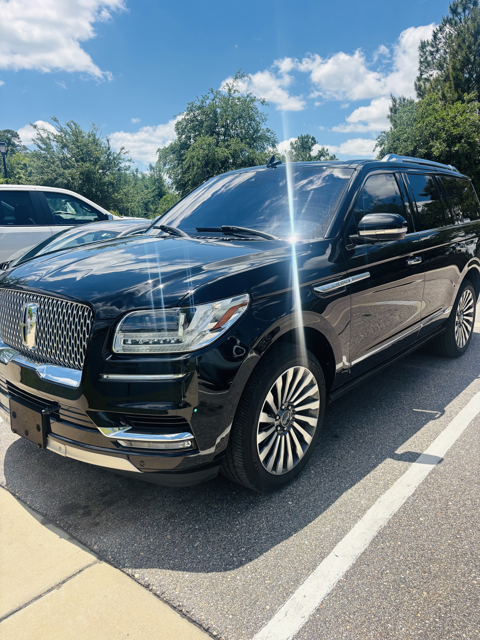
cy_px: 320
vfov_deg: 67.3
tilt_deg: -12.8
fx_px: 481
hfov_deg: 53.1
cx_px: 240
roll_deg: +0.0
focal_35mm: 26
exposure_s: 1/2710
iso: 50
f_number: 1.6
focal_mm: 5.96
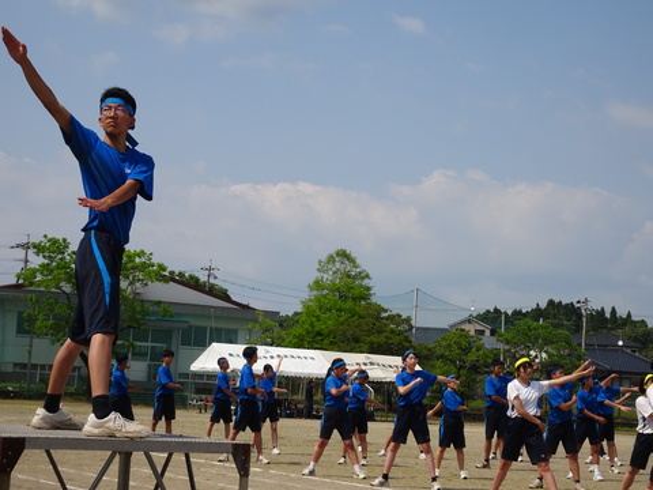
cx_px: 326
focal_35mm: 68
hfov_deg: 28.6
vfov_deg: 21.6
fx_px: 1283
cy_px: 245
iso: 80
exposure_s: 1/800
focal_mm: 11.66
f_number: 4.5
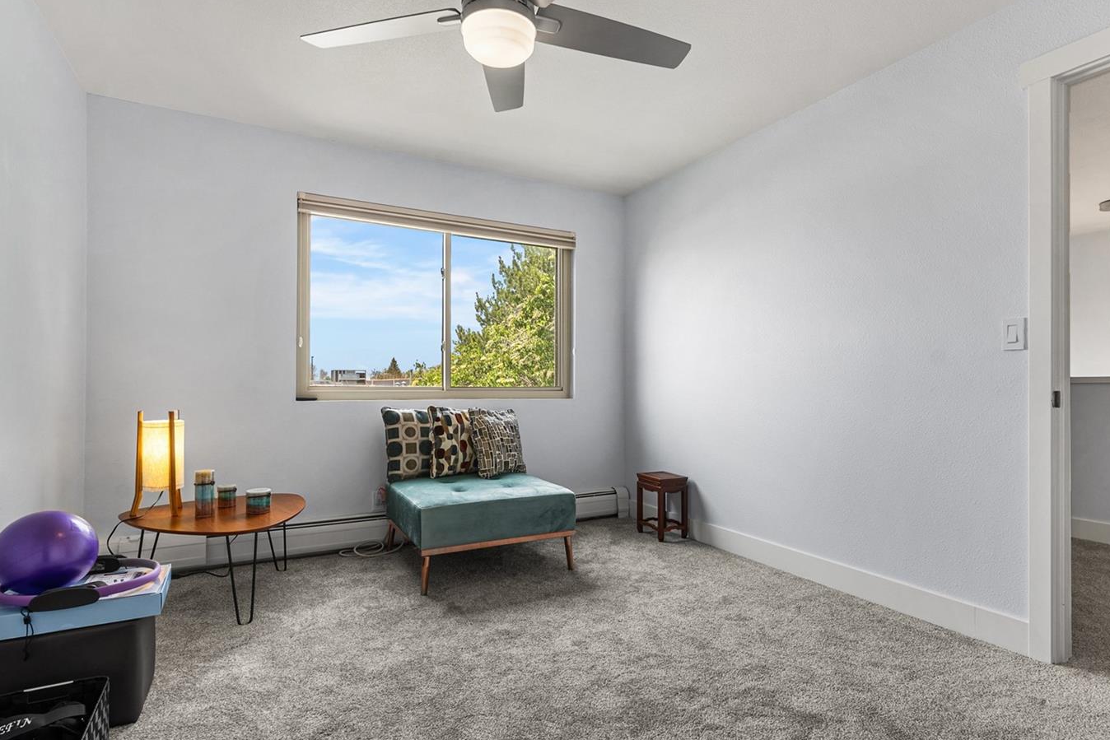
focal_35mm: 19
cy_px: 379
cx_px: 593
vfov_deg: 64.6
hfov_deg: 86.8
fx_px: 586
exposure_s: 1/3
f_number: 8
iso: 200
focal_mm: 16
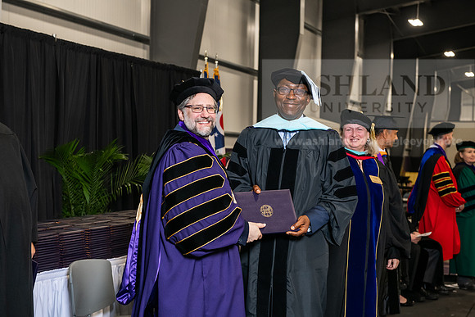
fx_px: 818
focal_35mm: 62
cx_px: 238
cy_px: 158
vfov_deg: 21.9
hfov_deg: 32.4
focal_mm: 62
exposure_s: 1/200
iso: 2000
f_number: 5
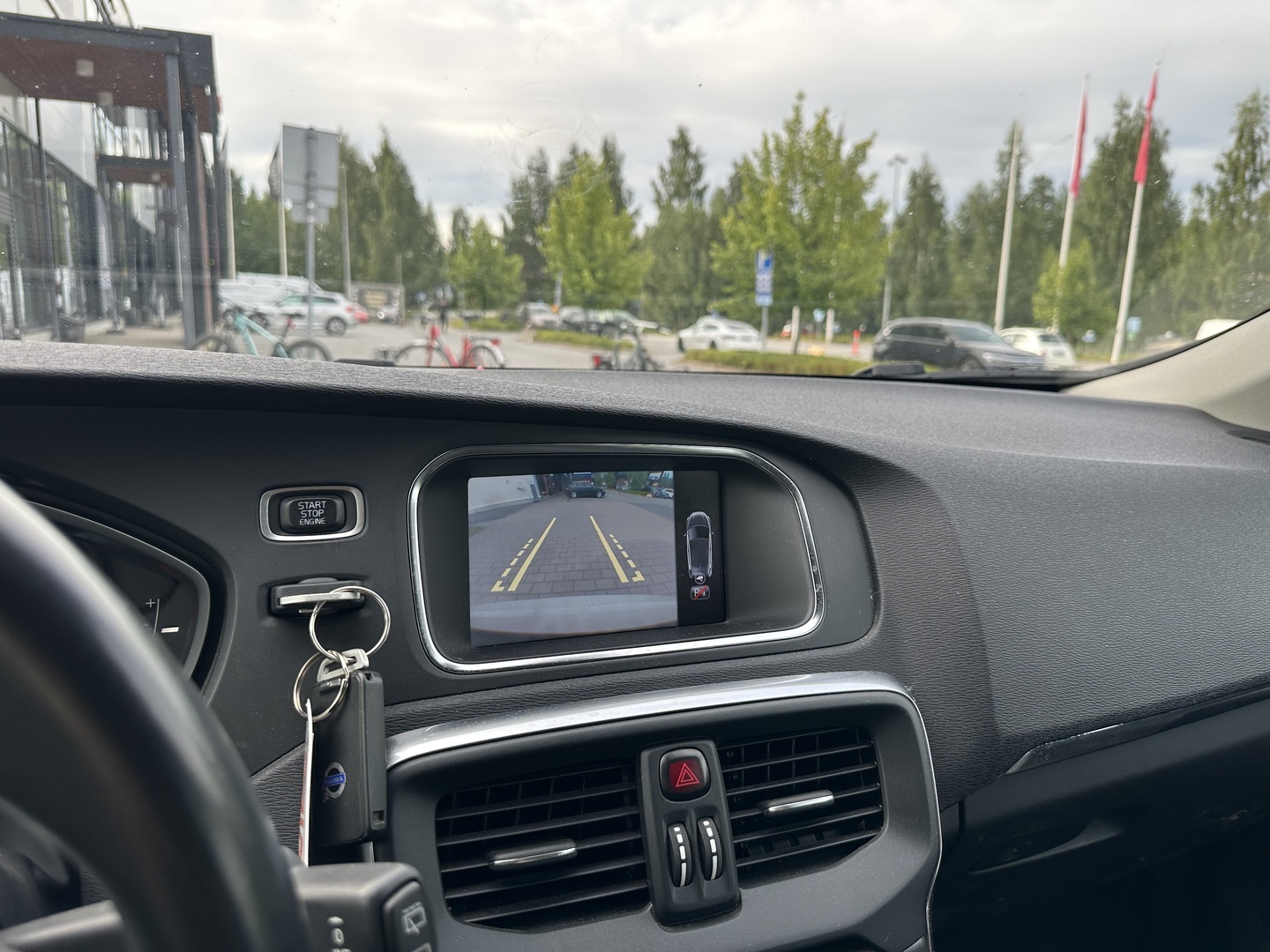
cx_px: 635
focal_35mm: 24
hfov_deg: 71.6
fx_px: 881
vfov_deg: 56.8
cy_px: 476
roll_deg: -1.2
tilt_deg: -9.8
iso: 80
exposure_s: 1/462
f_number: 1.78
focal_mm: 6.86
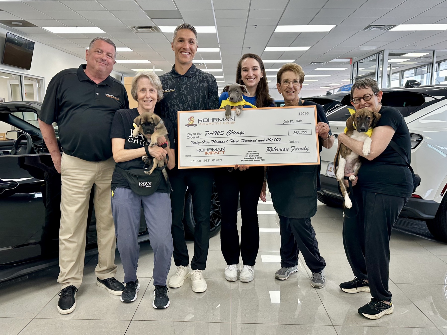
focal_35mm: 24
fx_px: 310
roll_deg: -0.4
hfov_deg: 71.6
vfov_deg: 56.8
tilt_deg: -6.8
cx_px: 224
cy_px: 168
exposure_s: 1/120
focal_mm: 6.86
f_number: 1.78
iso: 100
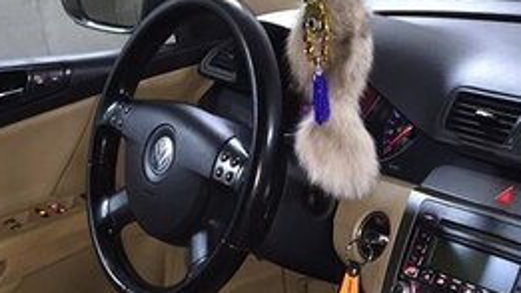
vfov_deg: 14.3
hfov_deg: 25.6
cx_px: 475
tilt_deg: -27.9
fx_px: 1106
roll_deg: +2.0
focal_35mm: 80
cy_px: 422
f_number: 2.2
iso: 160
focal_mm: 4.15
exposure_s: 1/17
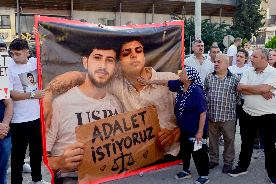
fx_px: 291
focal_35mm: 38
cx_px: 138
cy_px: 92
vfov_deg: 35.1
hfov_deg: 50.7
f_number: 5.6
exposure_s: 1/800
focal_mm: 38
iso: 800
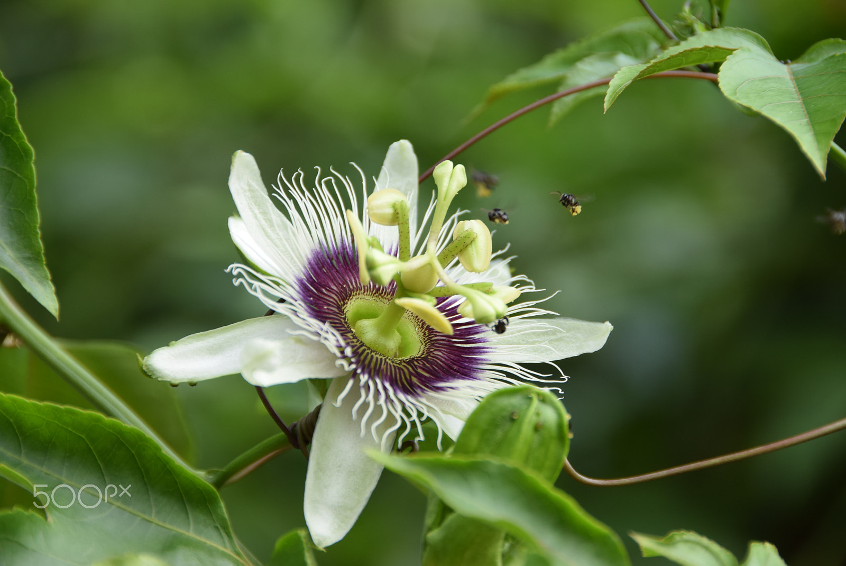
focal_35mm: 300
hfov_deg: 6.9
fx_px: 7056
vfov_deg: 4.6
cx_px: 423
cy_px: 283
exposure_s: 1/250
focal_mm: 200
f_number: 8
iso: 220
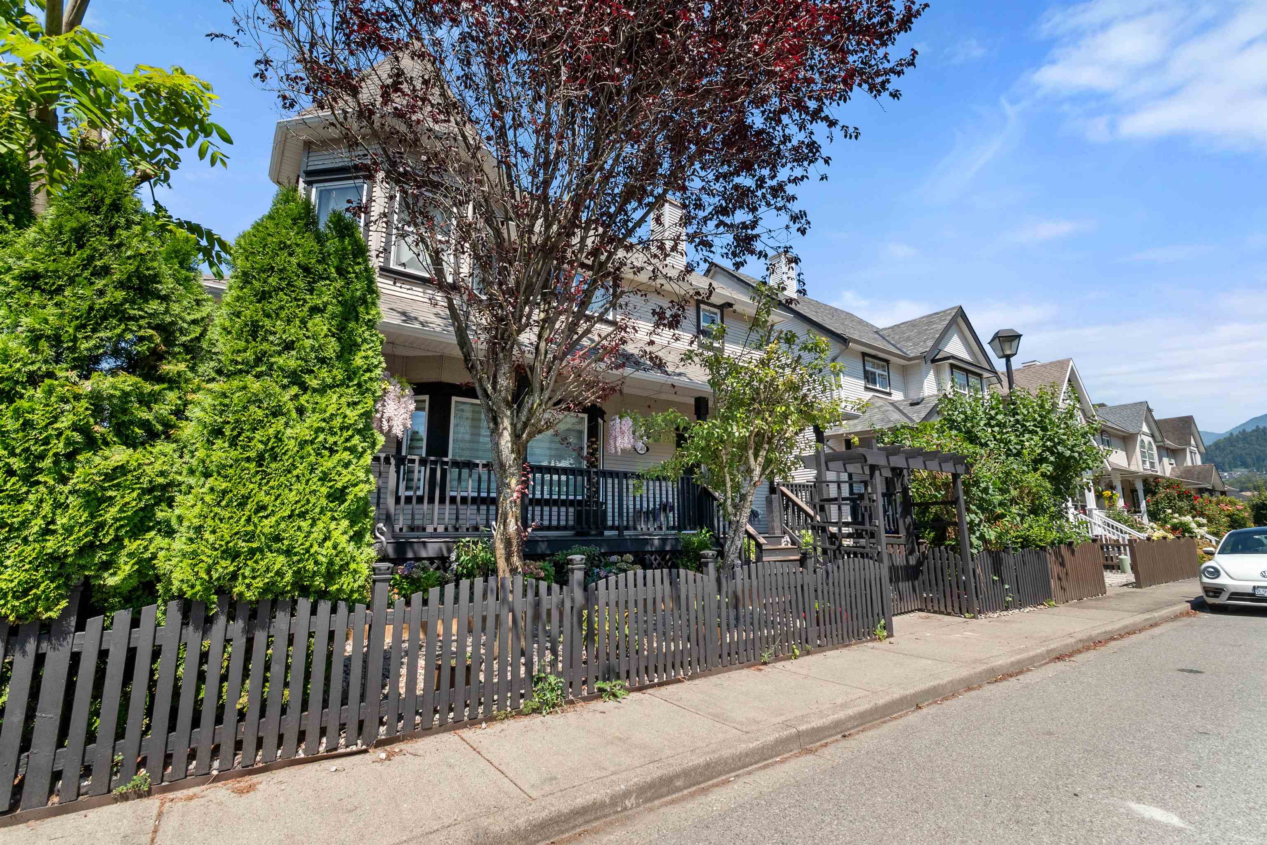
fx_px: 528
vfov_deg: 77.3
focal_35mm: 15
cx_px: 634
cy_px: 422
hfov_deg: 100.4
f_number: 9
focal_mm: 10
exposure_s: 1/400
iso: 250
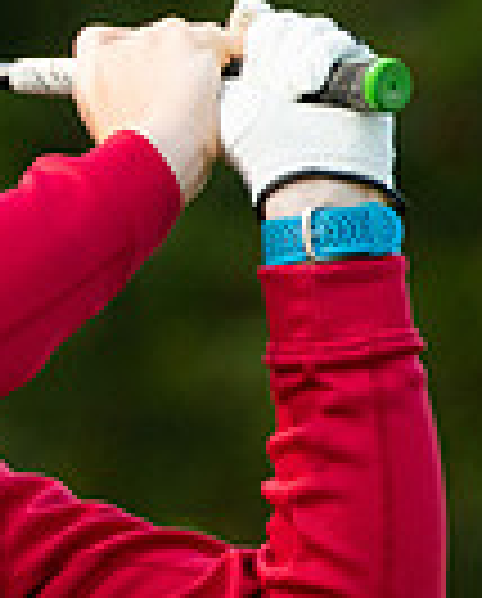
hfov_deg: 0.7
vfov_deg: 0.9
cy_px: 434
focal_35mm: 2206
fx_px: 39202
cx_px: -739
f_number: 6.3
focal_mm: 360
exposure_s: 1/1000
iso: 1250
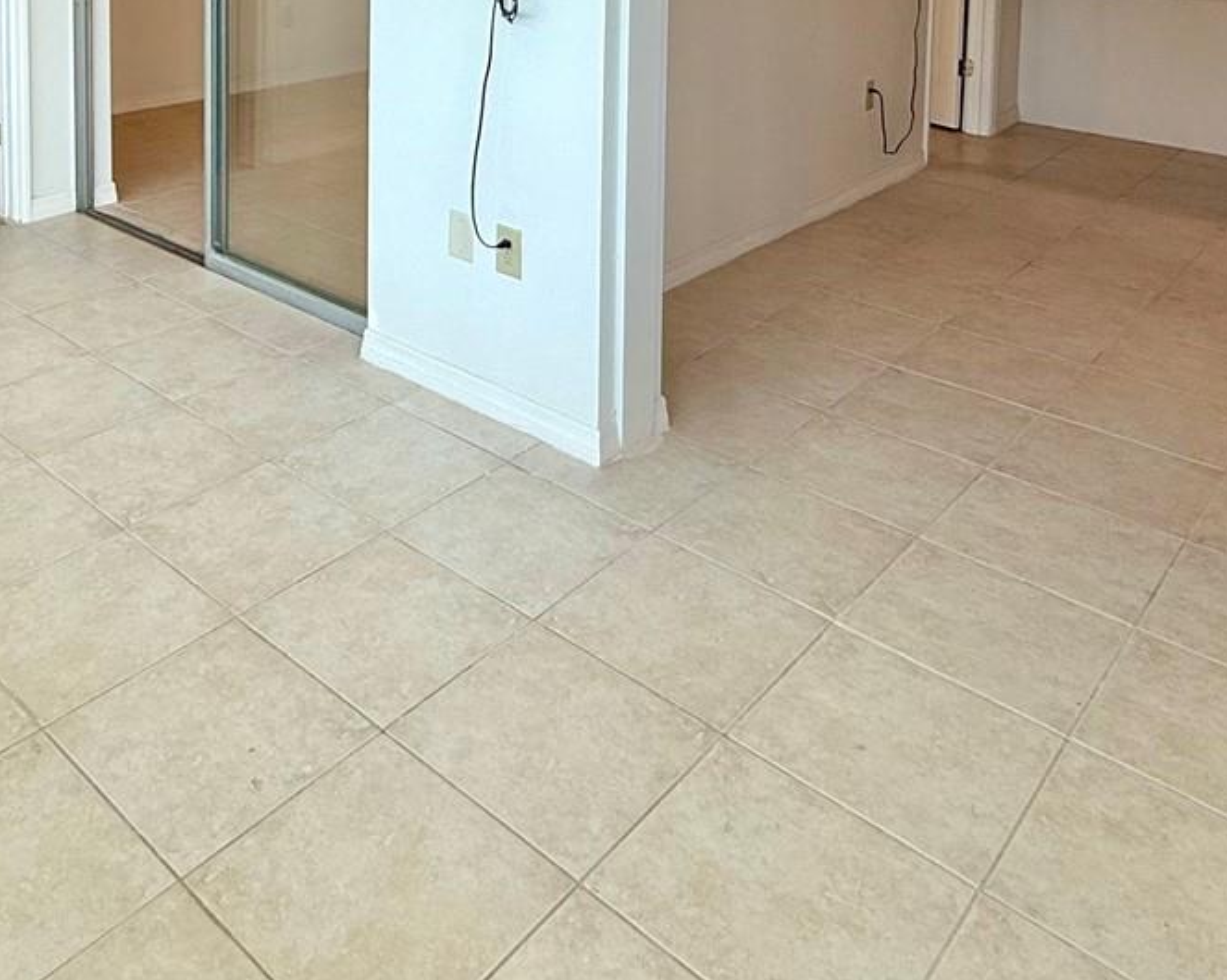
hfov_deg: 53.2
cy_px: -81
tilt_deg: -4.0
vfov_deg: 37.7
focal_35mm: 33
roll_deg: -0.3
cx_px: 409
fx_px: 1198
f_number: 2.2
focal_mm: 2.22
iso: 50
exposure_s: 1/120
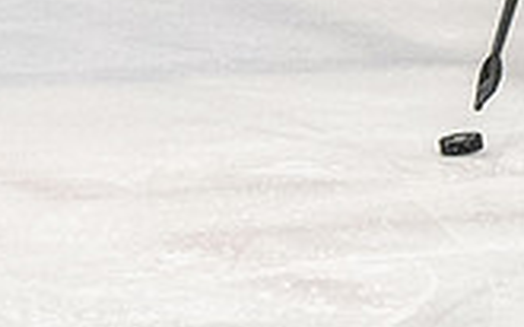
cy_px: -243
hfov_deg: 2.4
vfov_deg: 1.5
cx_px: 580
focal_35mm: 889
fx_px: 12691
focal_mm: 90
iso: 2000
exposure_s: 1/800
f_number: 3.2
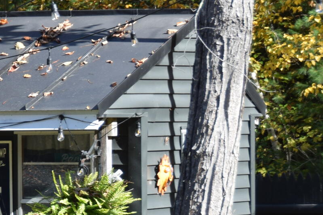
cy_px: 114
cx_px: -255
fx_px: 3139
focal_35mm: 350
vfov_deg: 3.9
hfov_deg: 5.8
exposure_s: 1/250
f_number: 8
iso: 200
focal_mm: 62
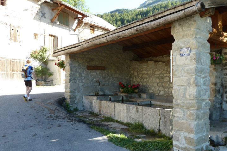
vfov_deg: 44.8
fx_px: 183
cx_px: 124
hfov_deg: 63.5
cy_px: 87
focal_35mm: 29
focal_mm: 4.1
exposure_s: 1/100
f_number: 3.5
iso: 80
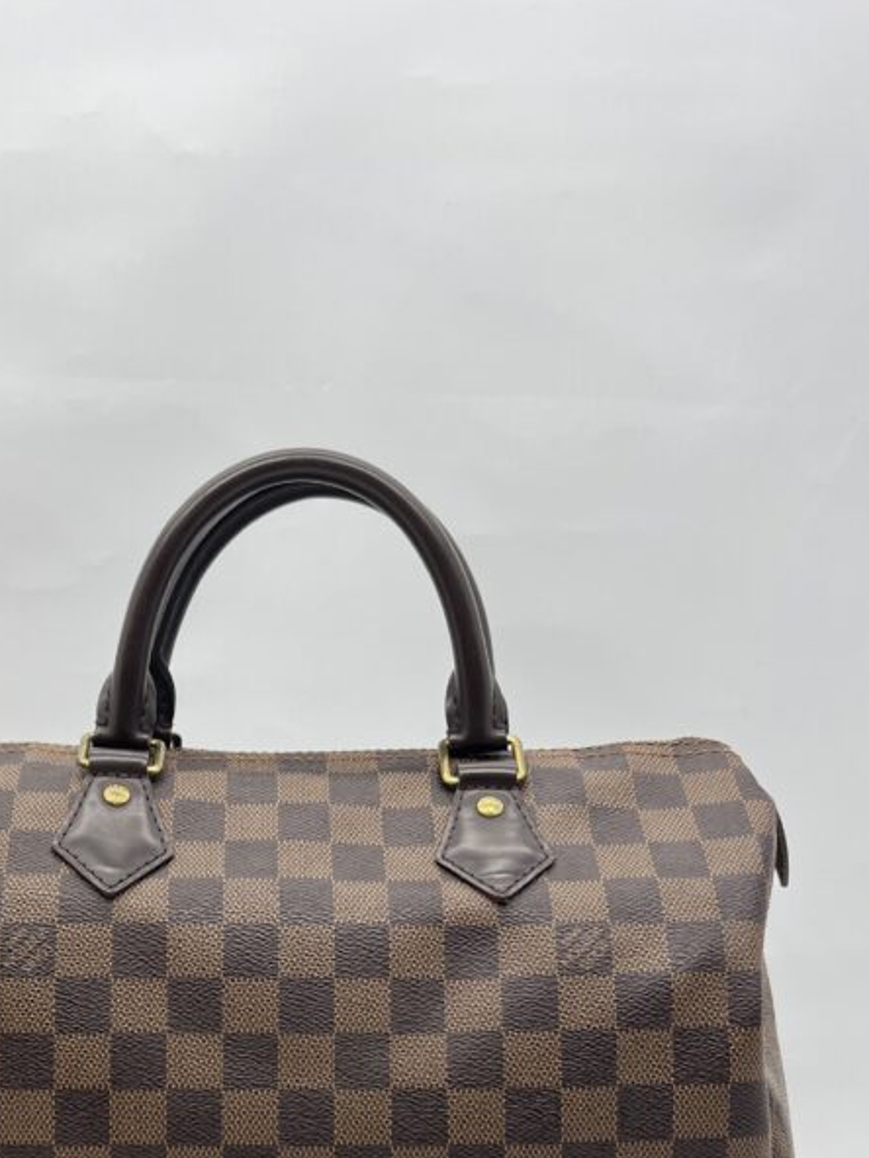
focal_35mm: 45
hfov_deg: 31.8
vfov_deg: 39.7
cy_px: 988
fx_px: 1506
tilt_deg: -10.7
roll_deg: +0.3
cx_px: 270
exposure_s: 1/100
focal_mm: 5.7
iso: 32
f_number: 1.5
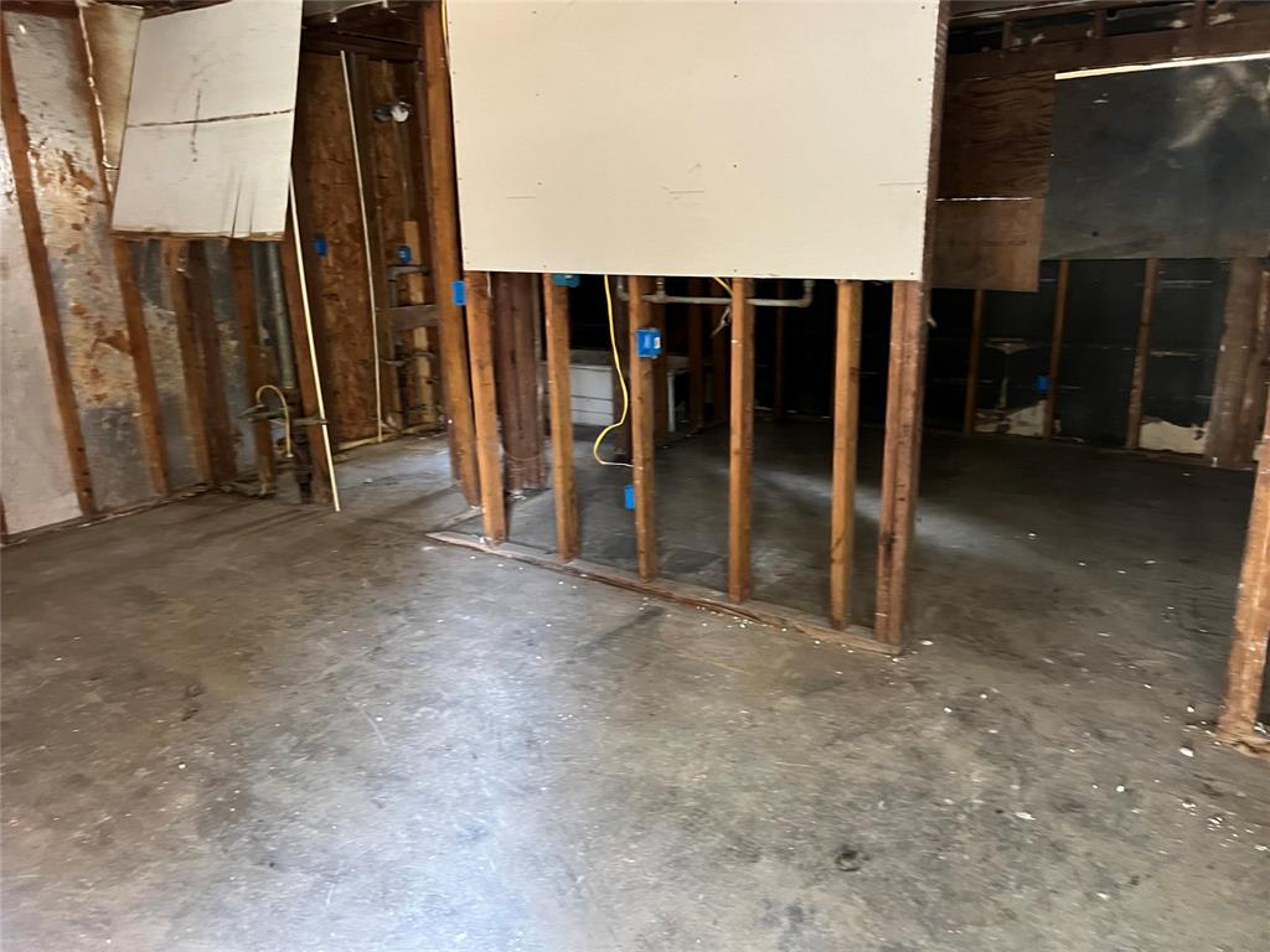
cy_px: 476
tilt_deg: -14.2
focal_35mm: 26
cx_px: 635
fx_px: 954
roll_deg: +1.8
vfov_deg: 53.1
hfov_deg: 67.3
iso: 500
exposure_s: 1/42
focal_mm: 5.7
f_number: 1.5
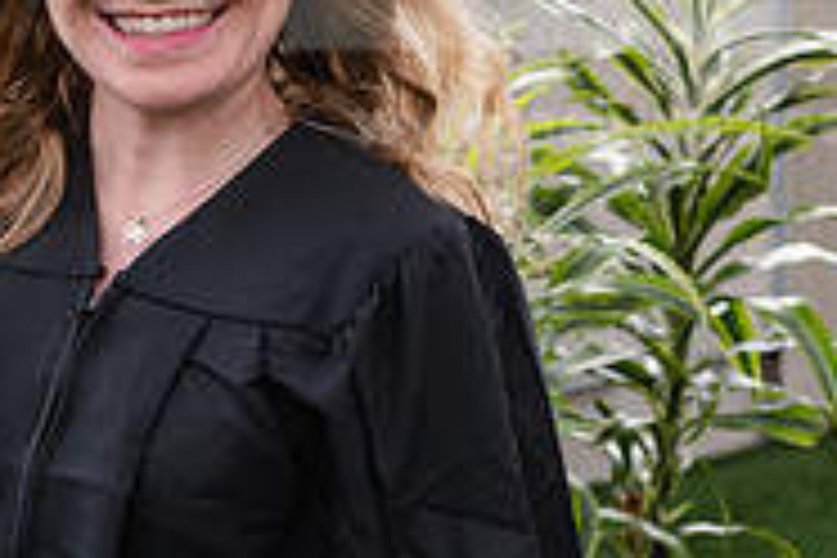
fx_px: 4347
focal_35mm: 187
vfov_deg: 7.3
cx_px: 148
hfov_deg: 11.0
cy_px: 218
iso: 320
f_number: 5.6
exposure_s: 1/200
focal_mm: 60
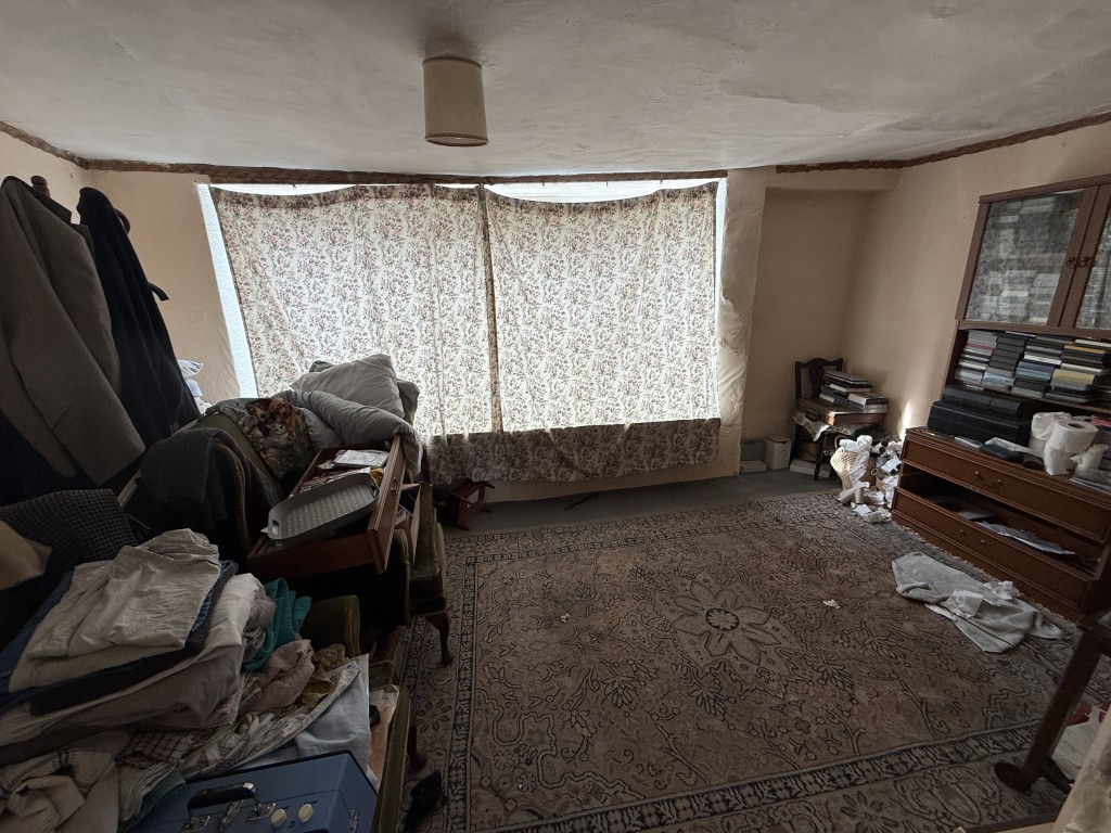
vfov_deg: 85.7
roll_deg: +1.1
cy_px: 416
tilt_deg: -16.5
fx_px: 449
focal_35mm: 14
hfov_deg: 102.1
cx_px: 556
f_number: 2.2
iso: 80
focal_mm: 2.22
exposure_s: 1/99
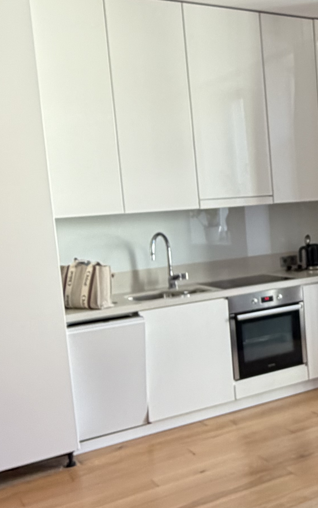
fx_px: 652
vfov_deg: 42.6
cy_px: 260
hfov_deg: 25.1
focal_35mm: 47
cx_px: 364
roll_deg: +3.4
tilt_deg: -6.0
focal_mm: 2.22
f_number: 2.2
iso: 320
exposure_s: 1/74
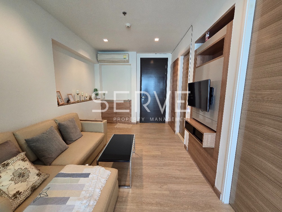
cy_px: 106
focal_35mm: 13
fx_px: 106
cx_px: 141
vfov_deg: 89.9
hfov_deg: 106.2
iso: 200
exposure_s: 1/50
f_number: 2.2
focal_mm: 2.2
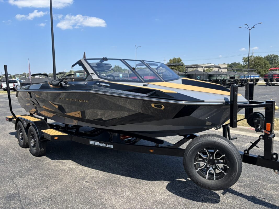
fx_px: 210
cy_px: 104
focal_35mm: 26
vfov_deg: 53.1
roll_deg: -0.6
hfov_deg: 67.3
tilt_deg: -1.9
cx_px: 140
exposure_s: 1/2105
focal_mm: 5.96
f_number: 1.6
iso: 50
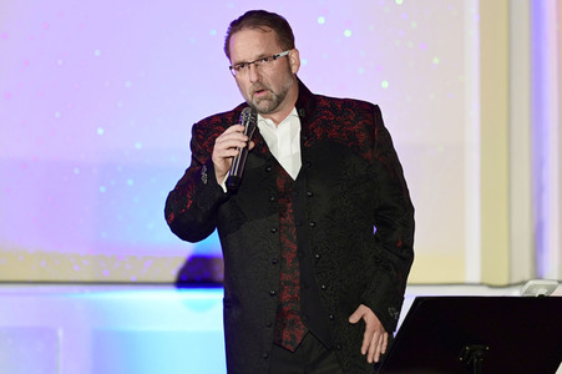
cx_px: 281
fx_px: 2886
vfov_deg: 7.4
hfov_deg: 11.1
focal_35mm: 185
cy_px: 187
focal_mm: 185
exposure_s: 1/160
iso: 1400
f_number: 2.8
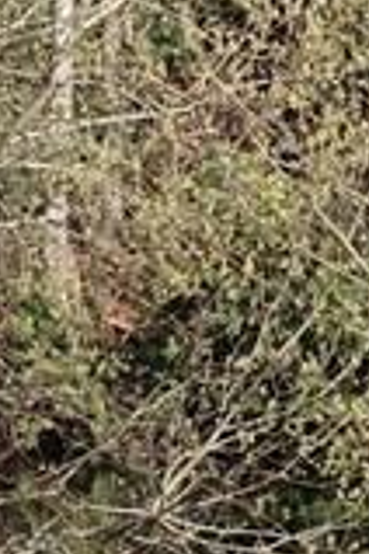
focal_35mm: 235
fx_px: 3613
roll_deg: +0.1
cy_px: 192
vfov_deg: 8.8
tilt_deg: +2.3
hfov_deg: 5.8
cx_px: 91
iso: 50
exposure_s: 1/920
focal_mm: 4.28
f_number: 2.4
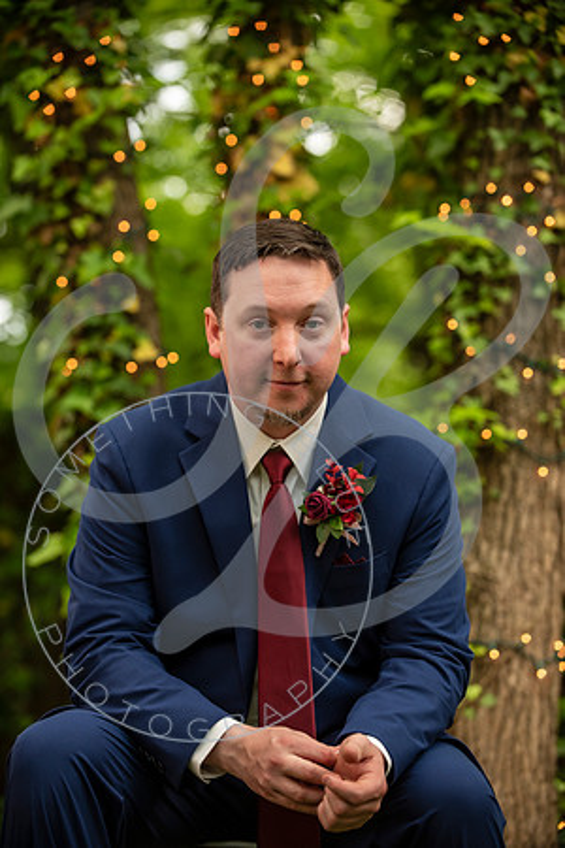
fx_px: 2401
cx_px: 282
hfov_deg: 13.4
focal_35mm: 102
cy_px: 424
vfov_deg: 20.0
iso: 640
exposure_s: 1/640
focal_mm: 102
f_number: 2.8
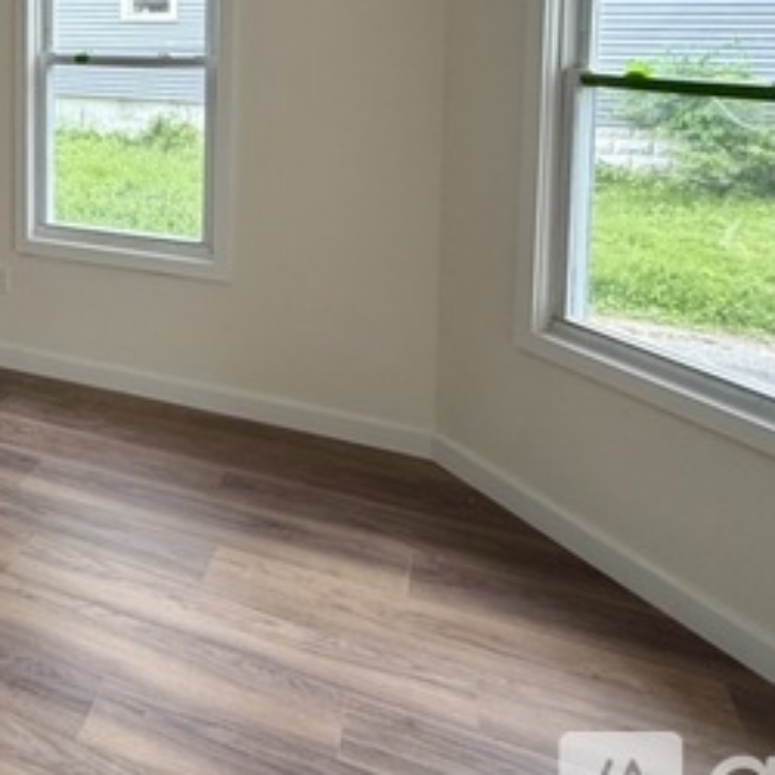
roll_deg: +0.9
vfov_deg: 45.2
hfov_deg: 43.7
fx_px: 836
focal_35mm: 33
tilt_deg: -2.8
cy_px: 81
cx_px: 26
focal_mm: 2.22
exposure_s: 1/121
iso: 160
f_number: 2.2
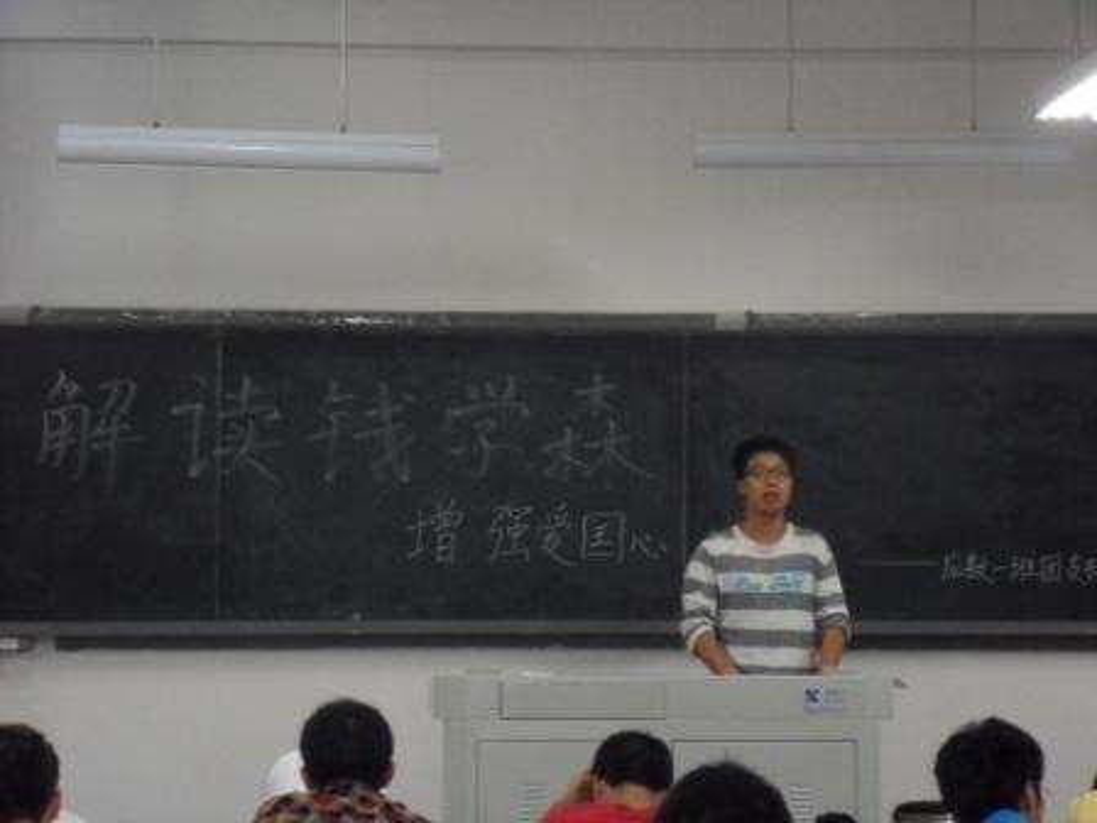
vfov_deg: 13.5
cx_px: 548
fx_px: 3486
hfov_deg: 17.9
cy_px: 412
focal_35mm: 110
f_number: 5.6
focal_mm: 19.3
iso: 640
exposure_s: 1/60
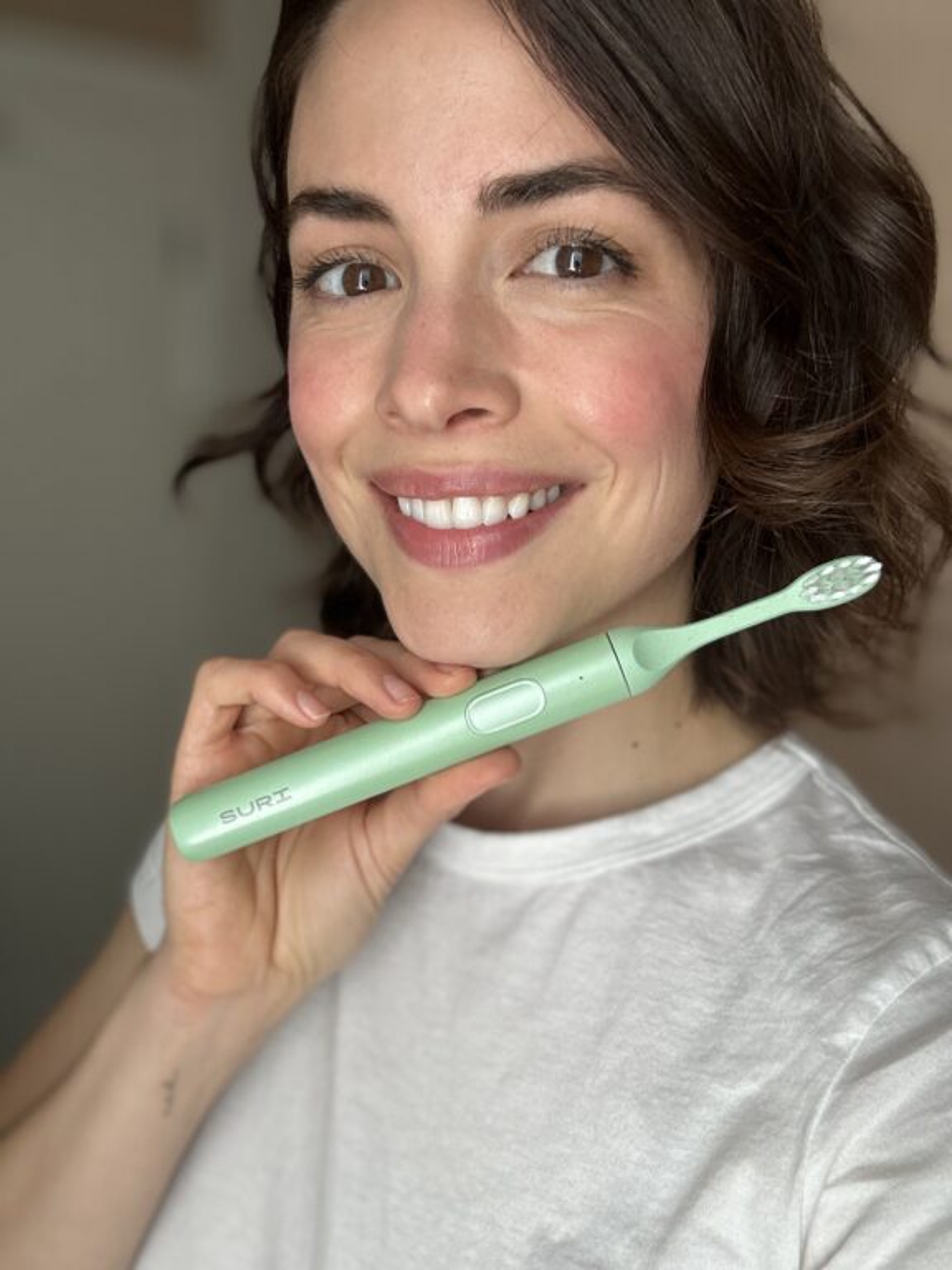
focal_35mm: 30
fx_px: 1100
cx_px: 476
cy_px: 635
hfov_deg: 46.8
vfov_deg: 60.0
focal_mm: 2.69
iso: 64
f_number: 1.9
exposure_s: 1/121
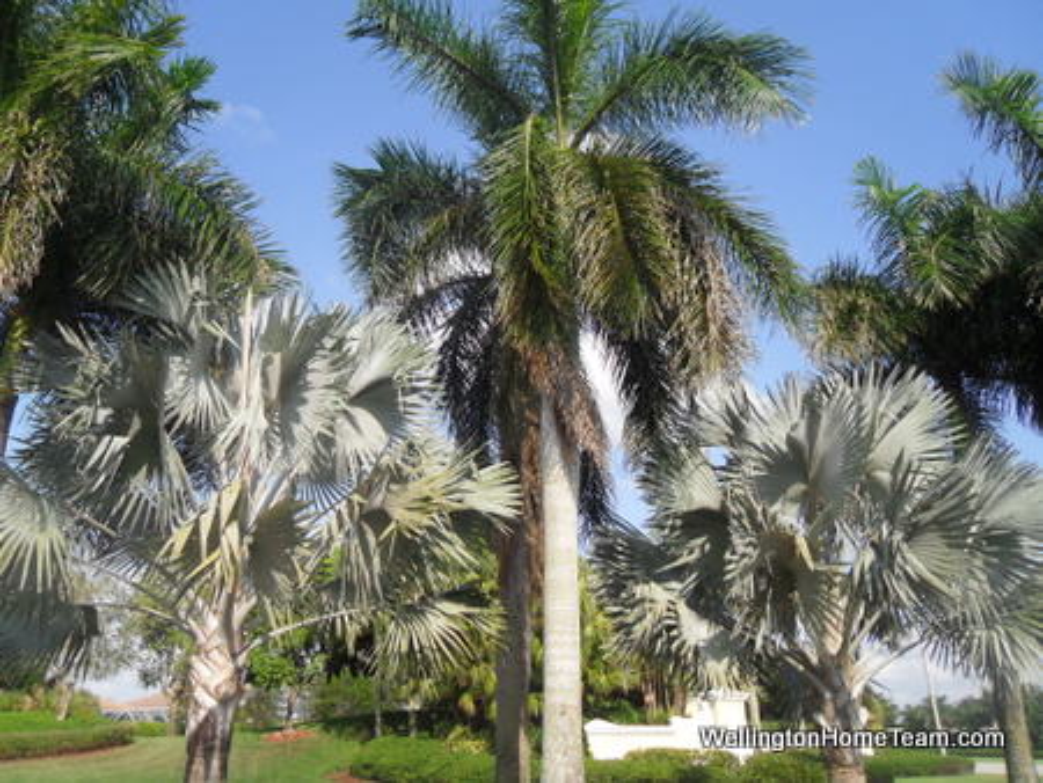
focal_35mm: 28
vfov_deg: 49.8
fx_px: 844
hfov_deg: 63.4
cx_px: 522
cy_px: 392
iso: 80
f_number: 3.4
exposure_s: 1/750
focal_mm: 5
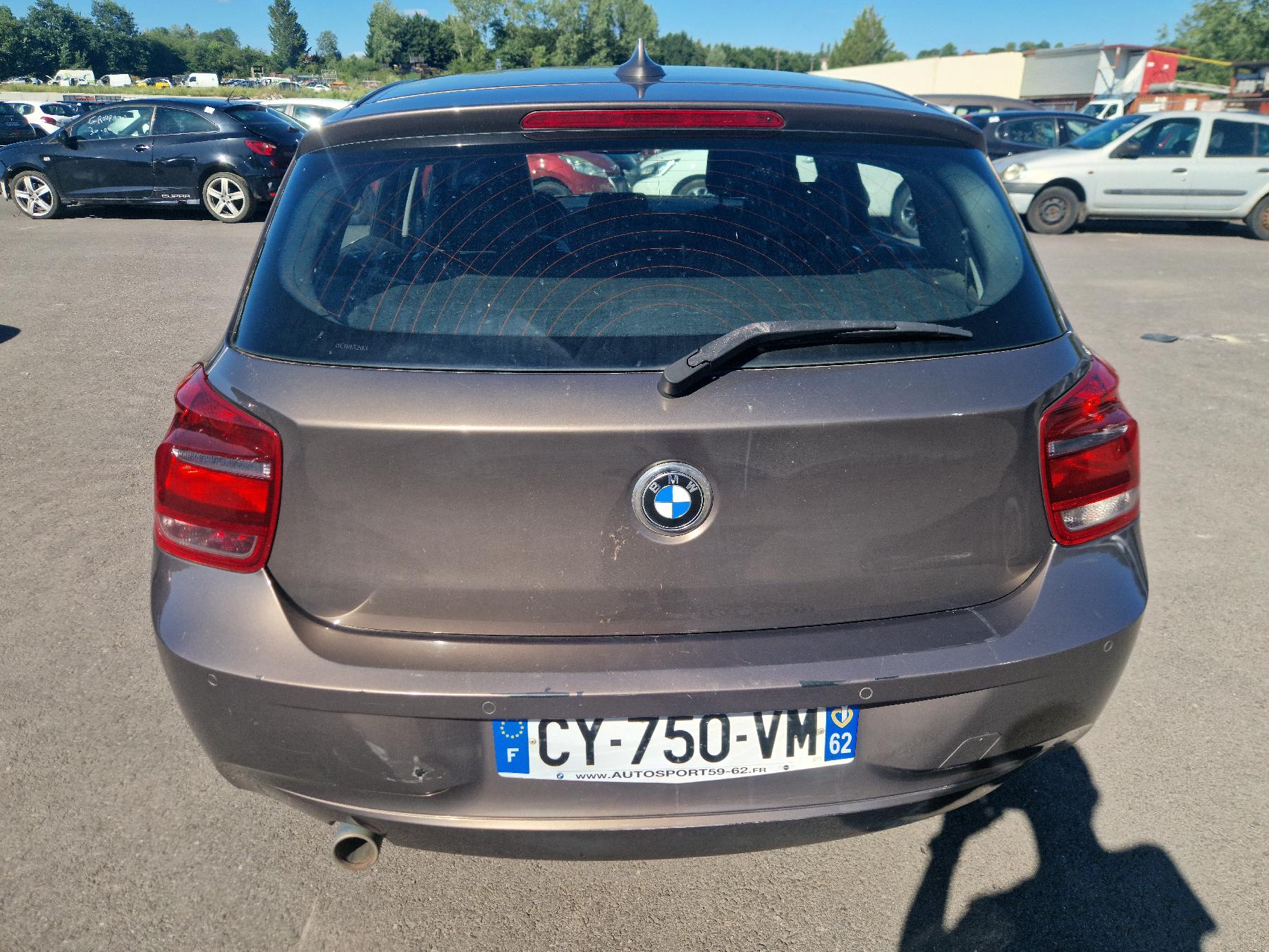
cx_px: 634
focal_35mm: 23
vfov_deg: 58.9
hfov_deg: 73.9
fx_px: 843
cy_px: 476
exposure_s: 1/1250
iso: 50
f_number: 1.8
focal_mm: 5.4
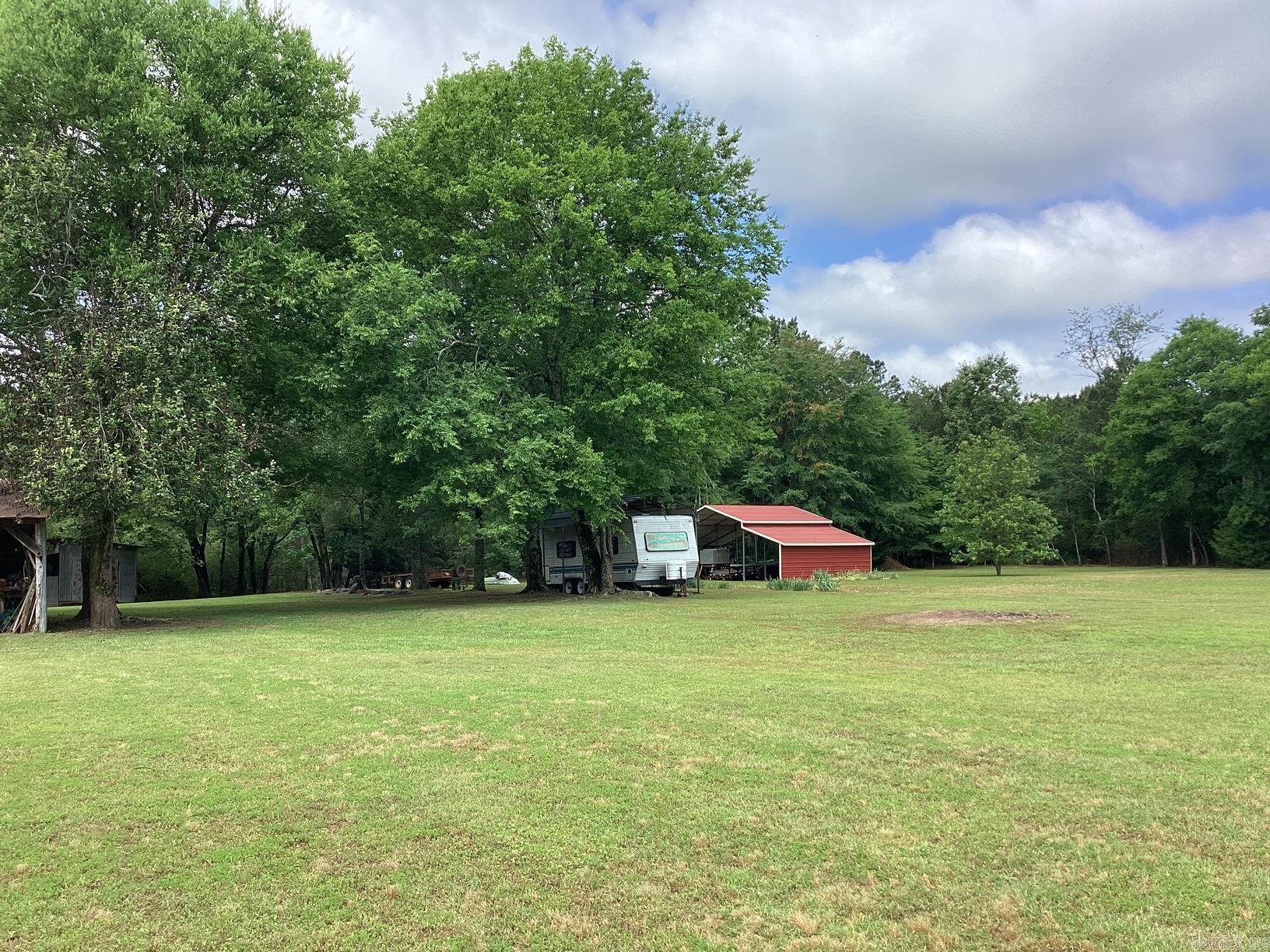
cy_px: 476
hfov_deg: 58.4
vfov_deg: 45.4
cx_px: 635
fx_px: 1137
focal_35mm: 31
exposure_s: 1/769
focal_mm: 3.3
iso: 25
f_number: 2.4
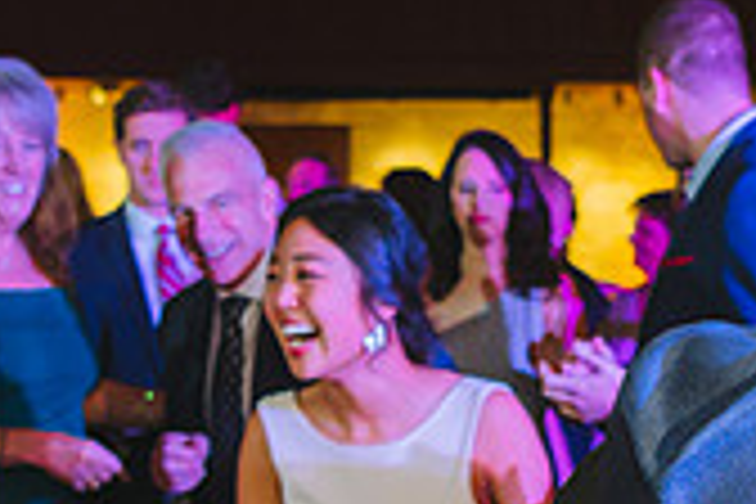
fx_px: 1974
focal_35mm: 94
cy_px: 600
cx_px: 604
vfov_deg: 14.1
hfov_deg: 21.4
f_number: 2.8
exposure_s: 1/200
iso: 1600
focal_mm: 24
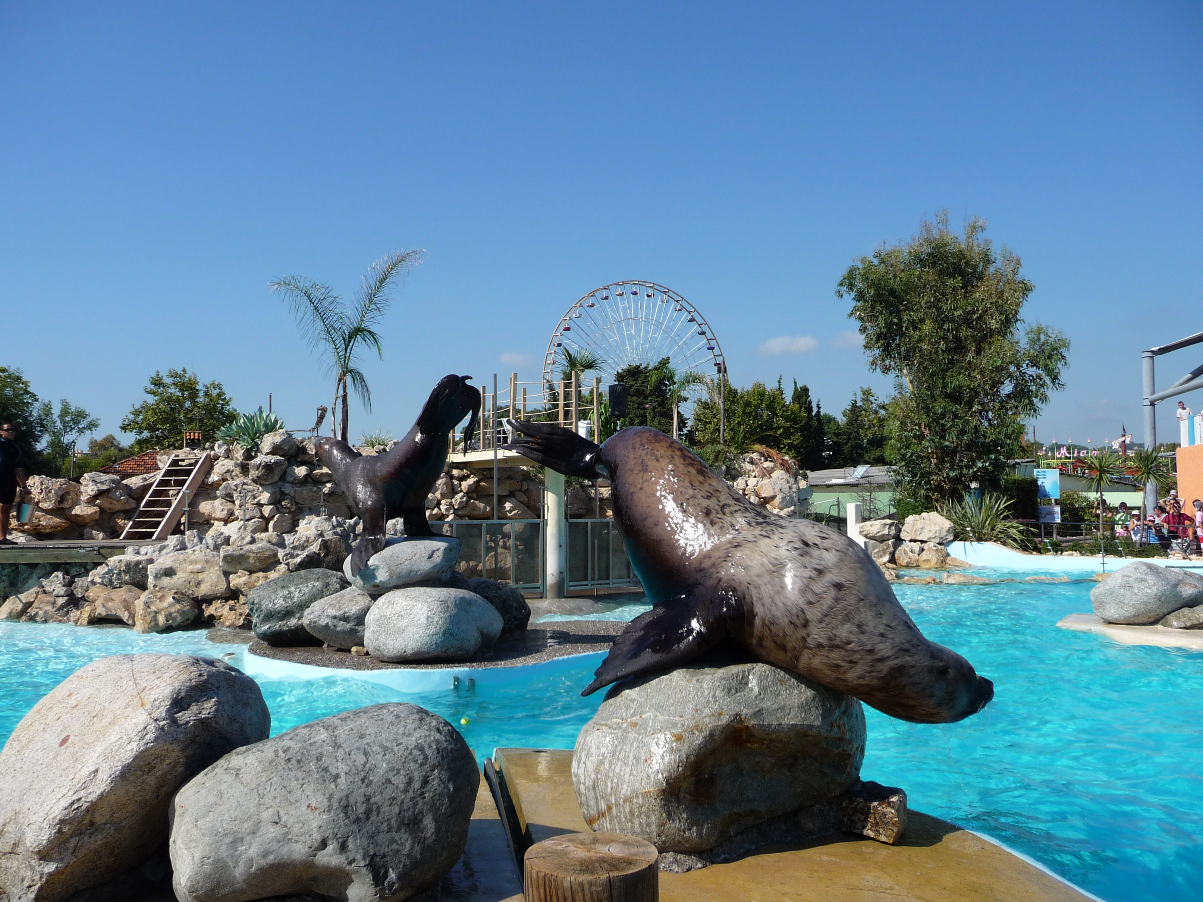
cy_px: 462
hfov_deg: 60.0
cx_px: 607
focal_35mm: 30
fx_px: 1043
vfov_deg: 46.8
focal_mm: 4.7
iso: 100
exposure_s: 1/1300
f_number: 3.3
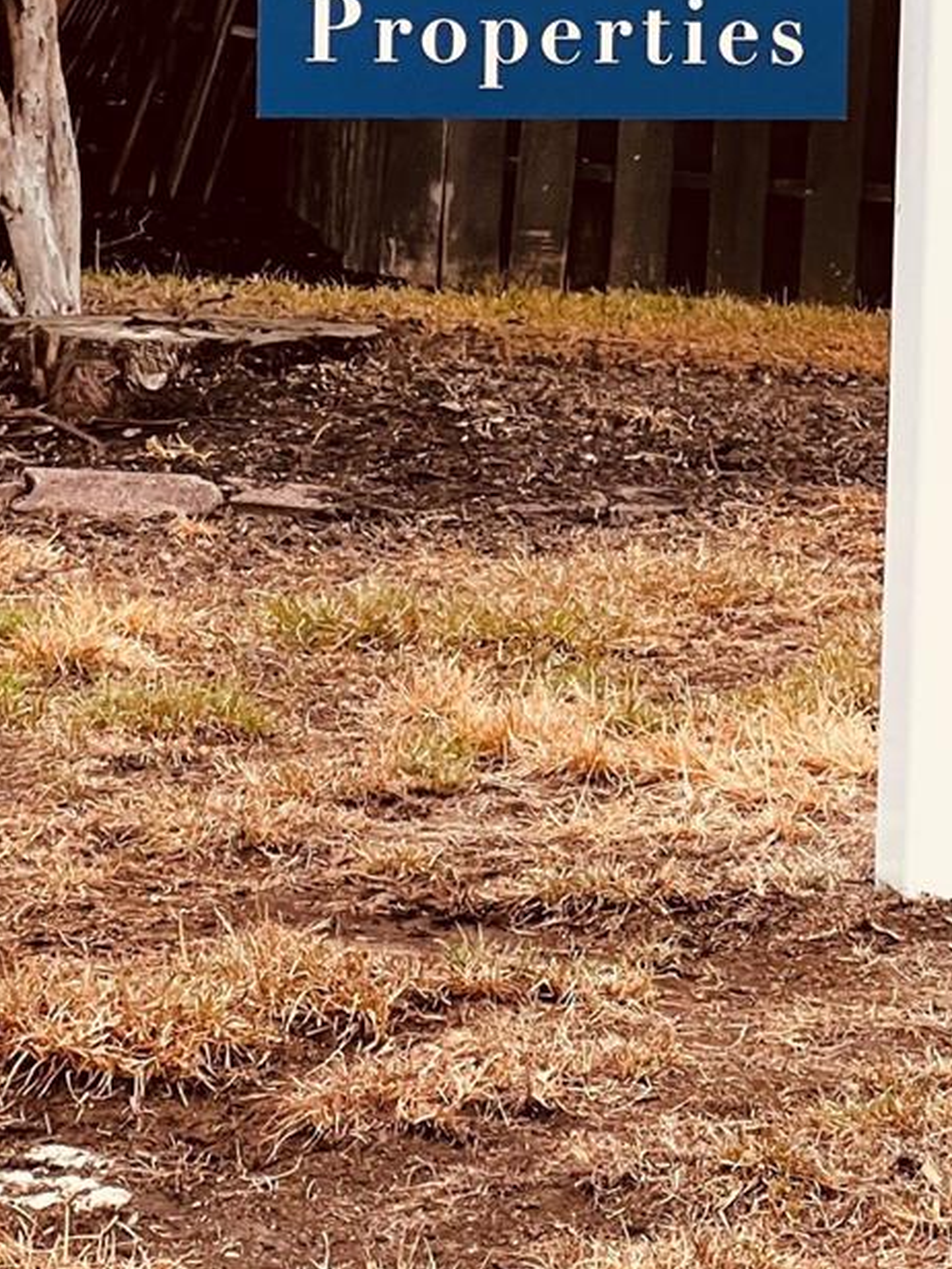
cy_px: -76
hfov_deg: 7.7
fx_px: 7040
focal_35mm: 192
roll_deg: -3.7
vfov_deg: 10.2
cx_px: 773
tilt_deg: -0.4
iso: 125
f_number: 2.8
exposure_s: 1/99
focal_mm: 9
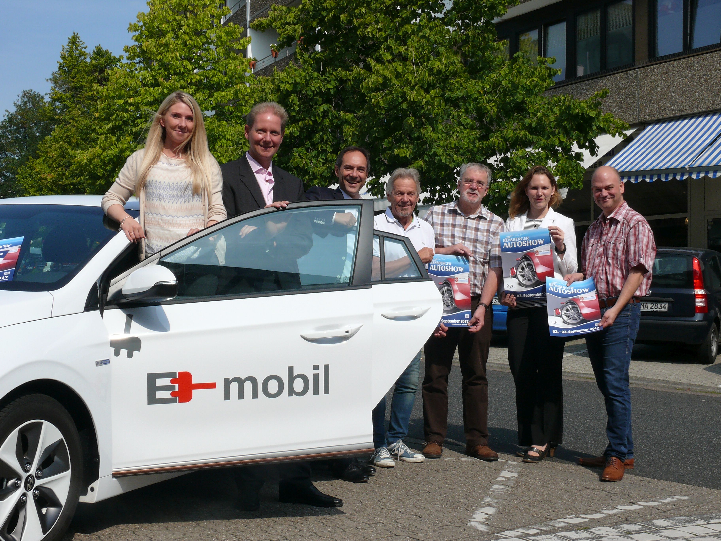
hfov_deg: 36.8
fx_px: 1083
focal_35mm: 52
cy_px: 270
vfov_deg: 28.0
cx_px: 360
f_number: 8
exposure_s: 1/400
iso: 100
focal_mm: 11
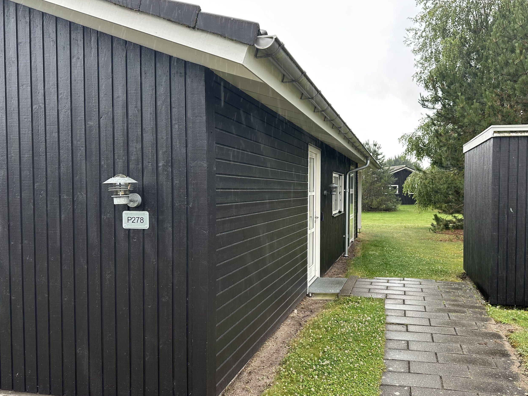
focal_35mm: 29
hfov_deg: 61.2
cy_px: 204
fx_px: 442
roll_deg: -0.1
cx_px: 311
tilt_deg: -2.2
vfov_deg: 48.2
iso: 100
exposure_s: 1/121
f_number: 1.78
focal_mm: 6.86
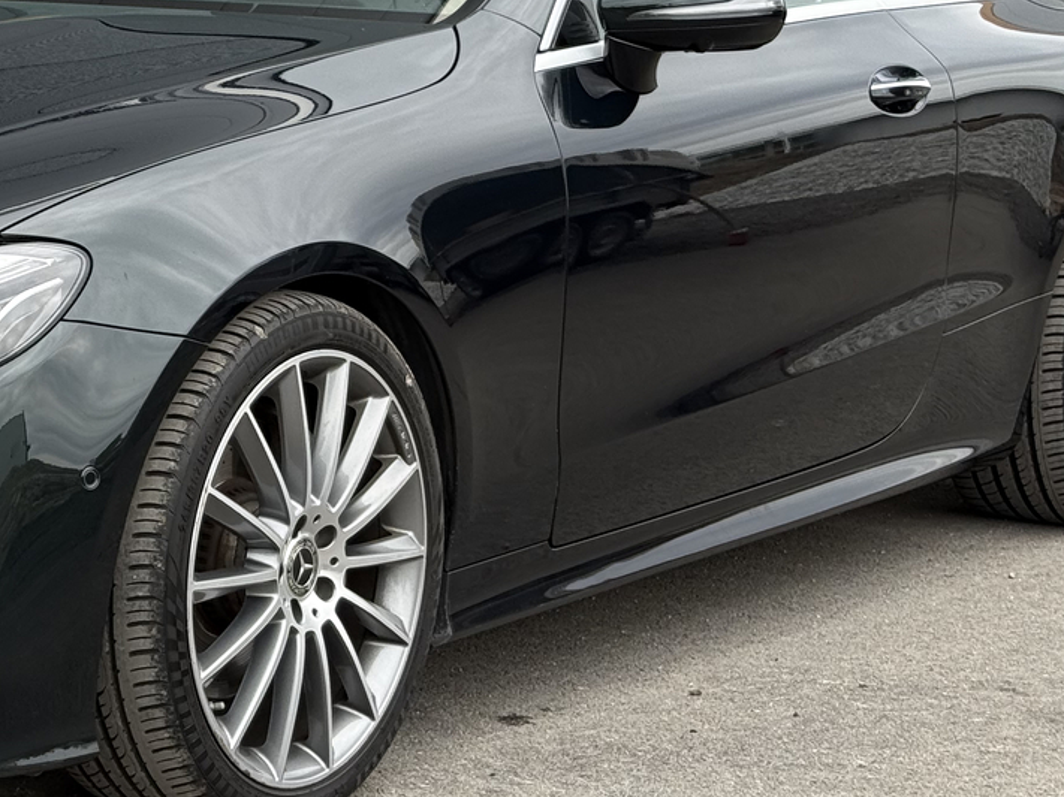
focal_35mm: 108
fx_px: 3319
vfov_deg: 13.7
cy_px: 271
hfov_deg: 17.9
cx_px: 73
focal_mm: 6.76
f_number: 1.78
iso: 80
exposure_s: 1/657
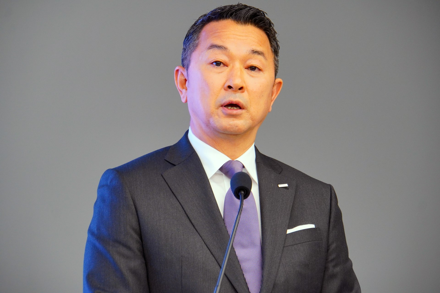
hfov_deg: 9.1
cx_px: 220
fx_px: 2768
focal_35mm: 226
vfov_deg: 6.1
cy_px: 146
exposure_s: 1/100
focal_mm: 151
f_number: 6.3
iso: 800
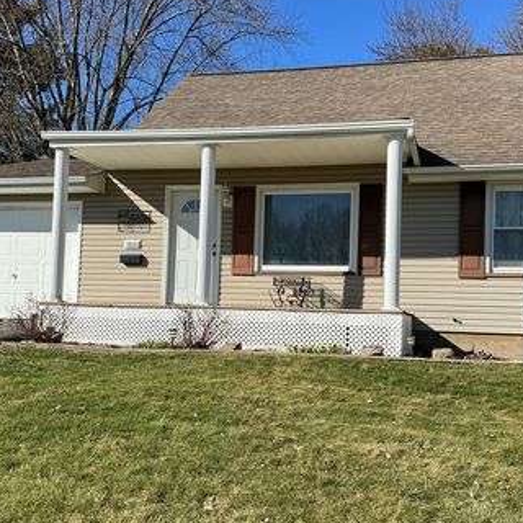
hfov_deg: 41.8
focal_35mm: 40
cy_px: 282
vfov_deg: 41.8
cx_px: 288
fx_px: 684
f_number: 1.8
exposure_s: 1/1912
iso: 25
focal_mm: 3
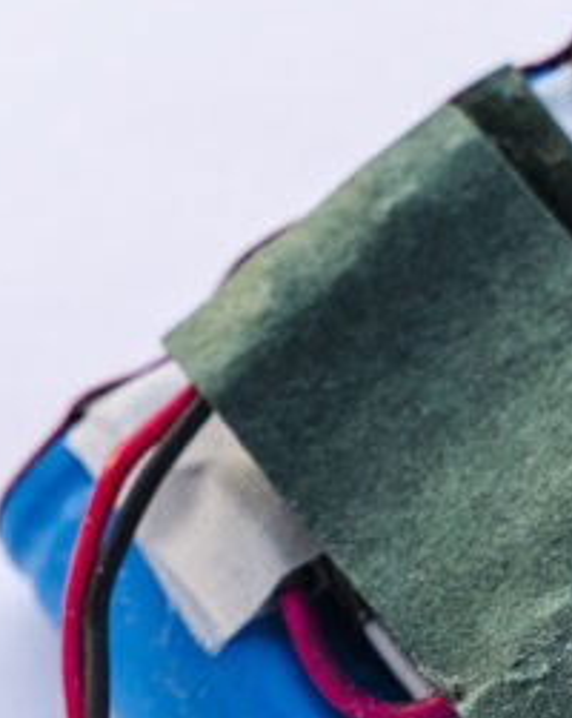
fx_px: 4549
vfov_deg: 9.0
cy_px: 714
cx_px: 34
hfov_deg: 7.2
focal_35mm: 214
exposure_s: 1/80
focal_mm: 55.9
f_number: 7.1
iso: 250
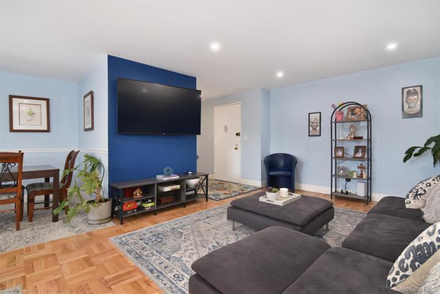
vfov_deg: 72.1
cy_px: 147
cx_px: 220
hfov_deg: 95.0
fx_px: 202
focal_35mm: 16
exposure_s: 1/60
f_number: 11
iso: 640
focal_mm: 11
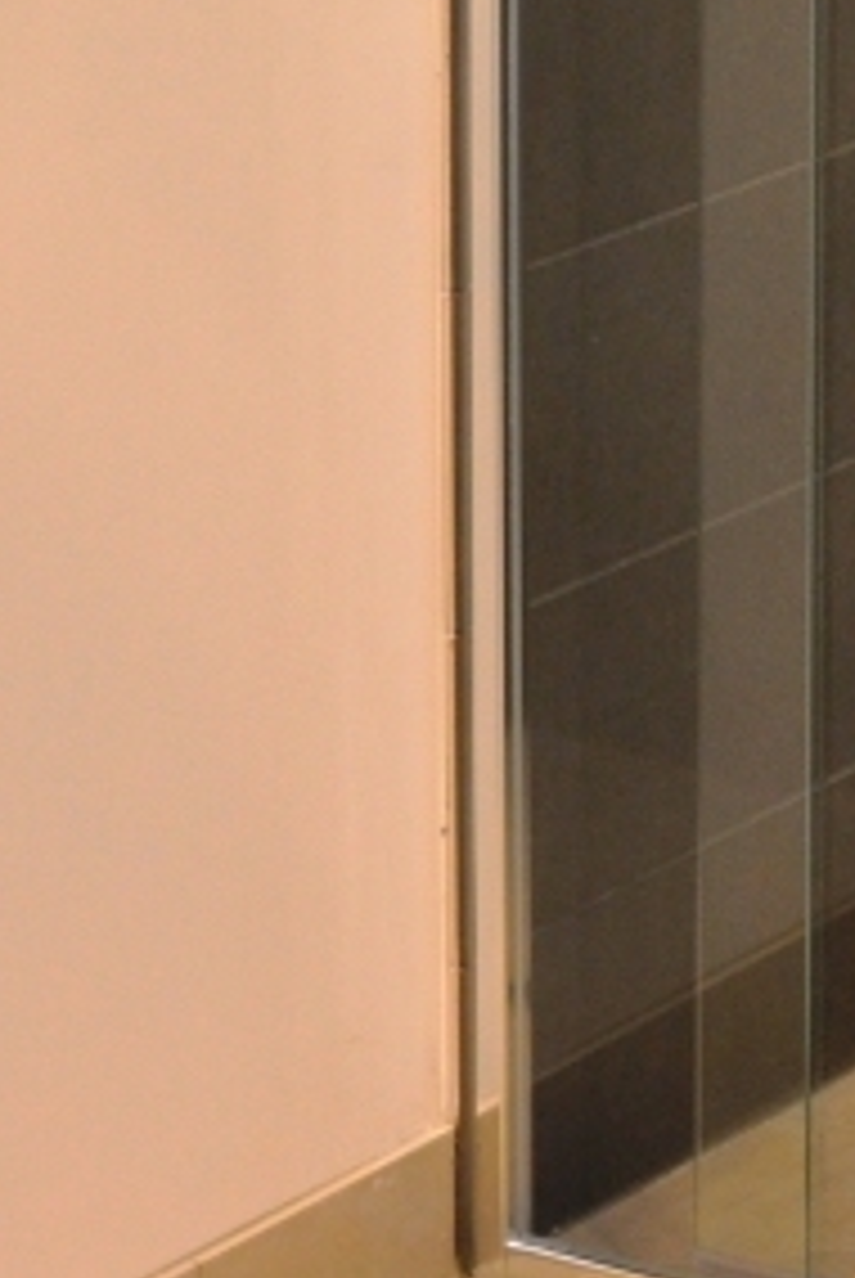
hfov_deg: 7.2
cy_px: -279
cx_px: 976
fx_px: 6709
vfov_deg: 10.7
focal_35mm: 189
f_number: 4
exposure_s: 1/60
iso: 800
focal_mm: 35
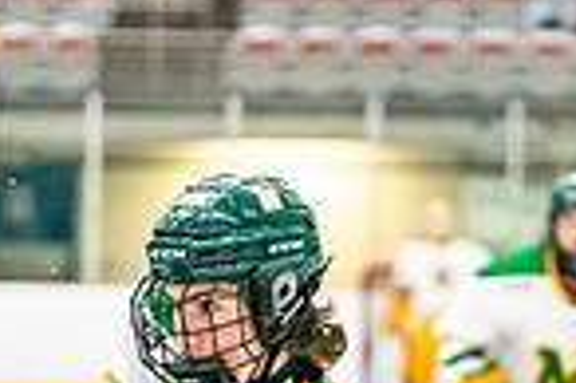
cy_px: 664
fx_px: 6601
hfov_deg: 5.0
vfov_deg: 3.3
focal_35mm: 413
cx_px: 297
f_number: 2.8
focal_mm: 90
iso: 3200
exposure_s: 1/1250
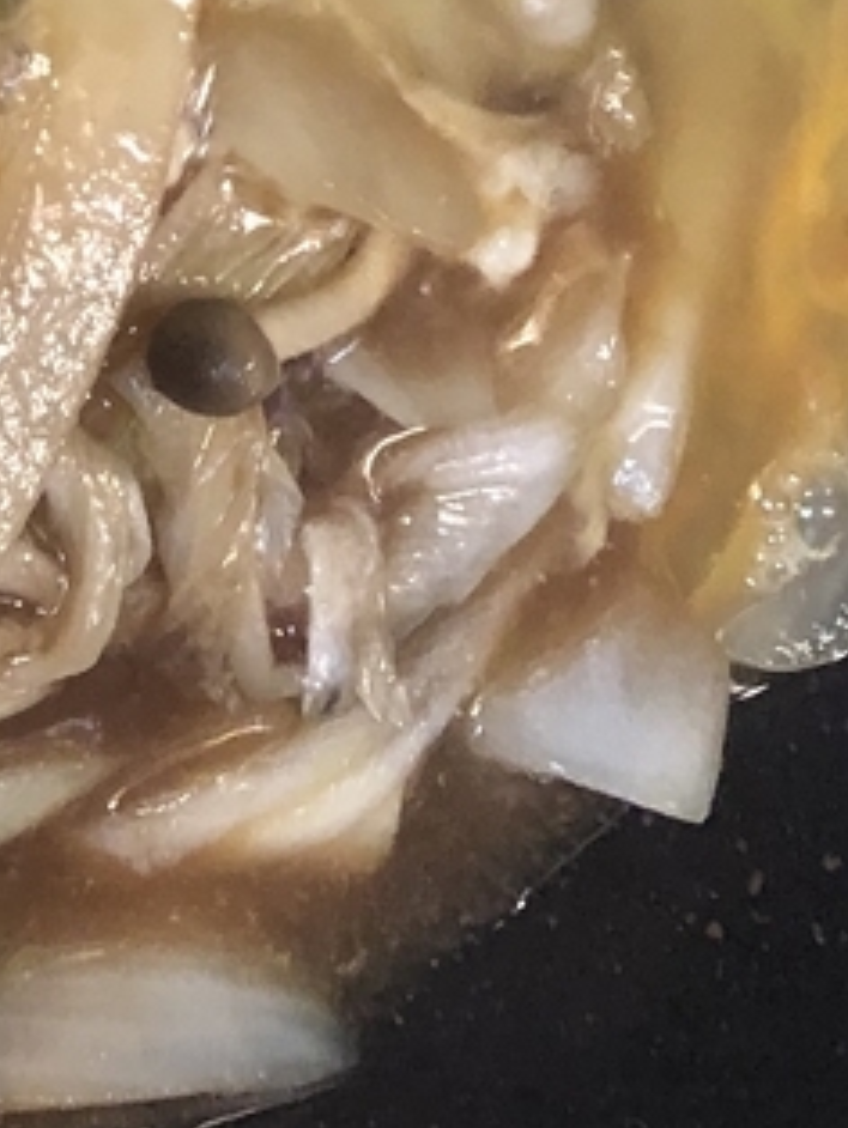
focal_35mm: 107
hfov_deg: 13.5
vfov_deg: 15.9
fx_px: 3490
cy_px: -830
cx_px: -151
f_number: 1.8
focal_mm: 3.99
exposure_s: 1/15
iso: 80
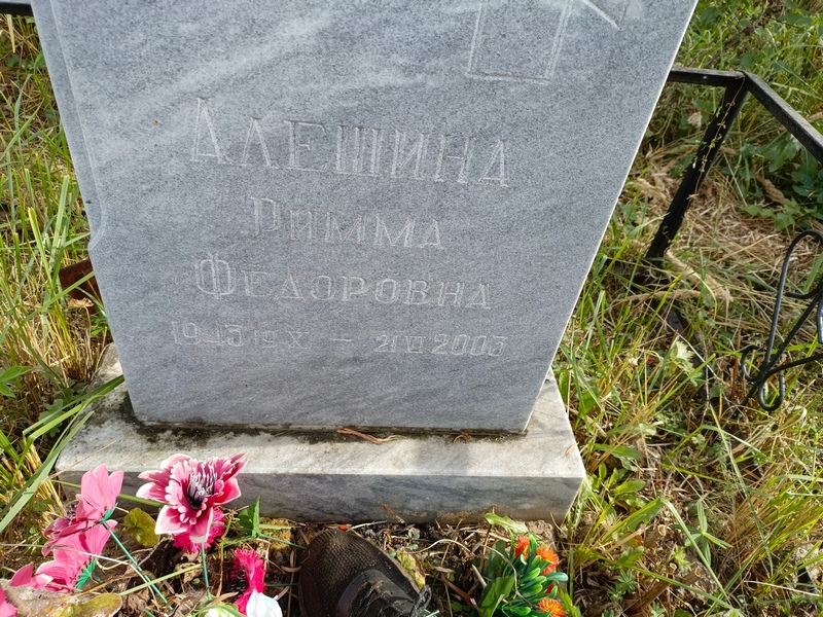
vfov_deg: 54.9
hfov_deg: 69.4
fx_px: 594
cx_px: 412
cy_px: 308
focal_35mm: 25
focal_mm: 4.76
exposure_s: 1/296
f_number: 1.69
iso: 110
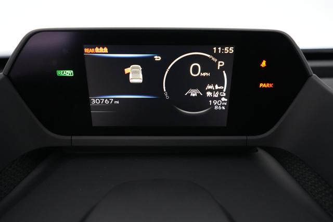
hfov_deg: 65.5
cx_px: 166
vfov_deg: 46.4
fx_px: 259
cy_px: 111
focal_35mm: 28
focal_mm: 28
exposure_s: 1/250
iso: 6400
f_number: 2.8
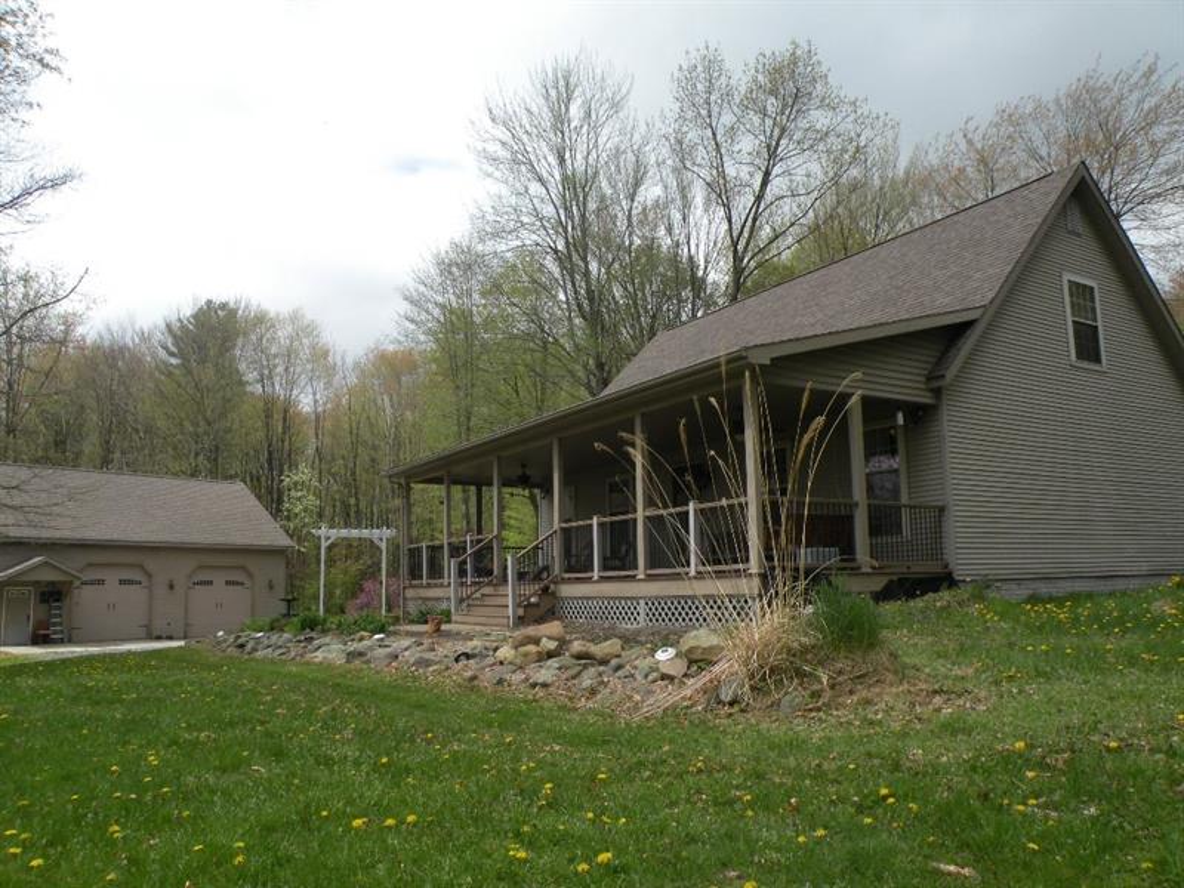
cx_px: 592
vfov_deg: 51.4
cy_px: 444
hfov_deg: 65.3
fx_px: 924
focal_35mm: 27
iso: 64
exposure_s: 1/247
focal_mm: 4.7
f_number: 6.3
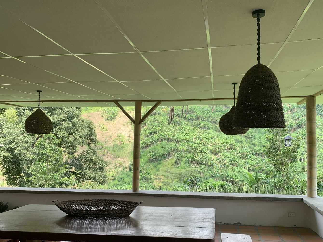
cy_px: 131
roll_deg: +0.1
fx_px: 289
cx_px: 166
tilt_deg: +2.2
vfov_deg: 45.4
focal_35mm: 31
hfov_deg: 58.4
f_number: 1.8
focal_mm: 4.25
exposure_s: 1/232
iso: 25
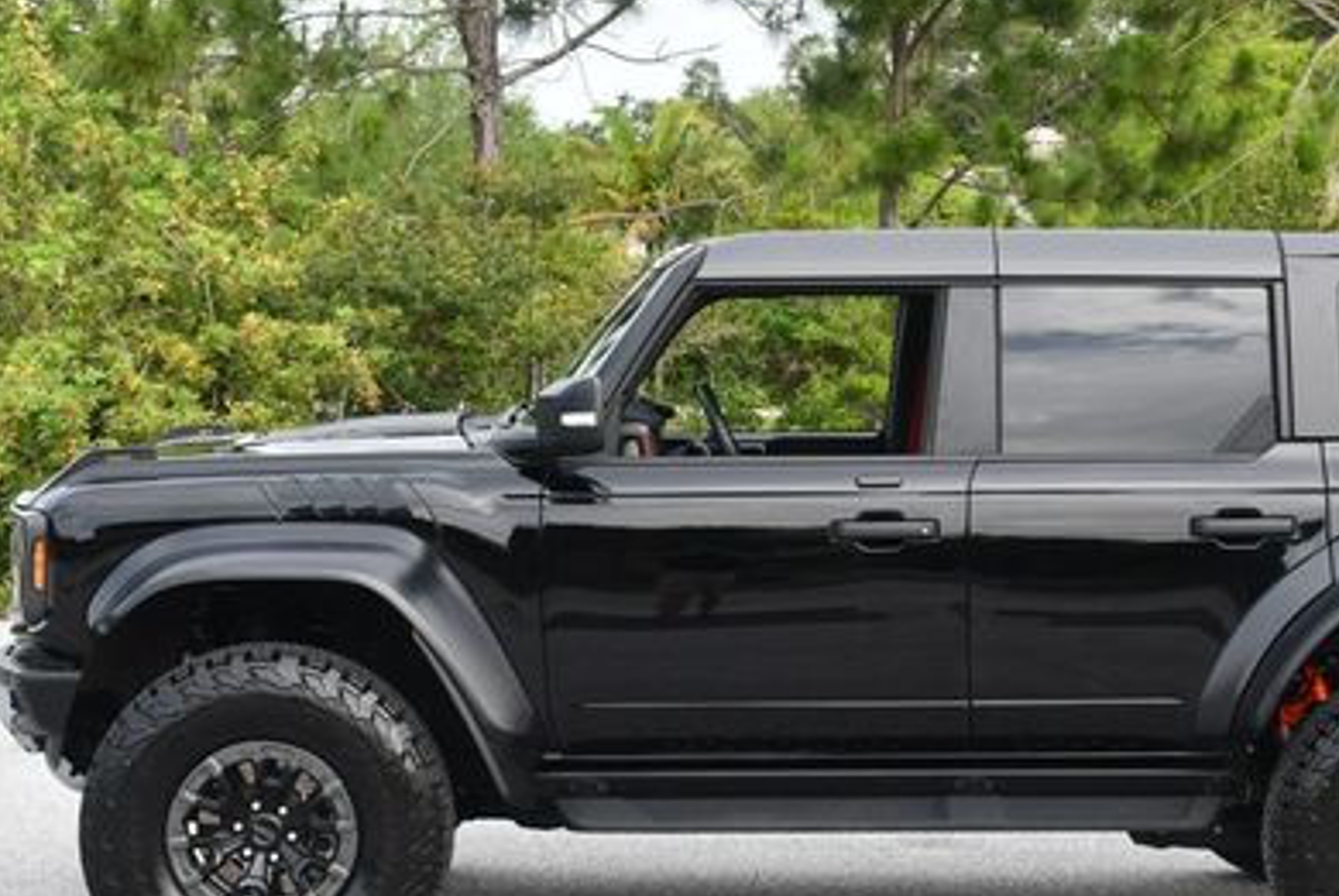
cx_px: 900
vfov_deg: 14.9
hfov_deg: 22.0
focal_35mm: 92
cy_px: 439
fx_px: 3426
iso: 220
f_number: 5.6
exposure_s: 1/250
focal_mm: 28
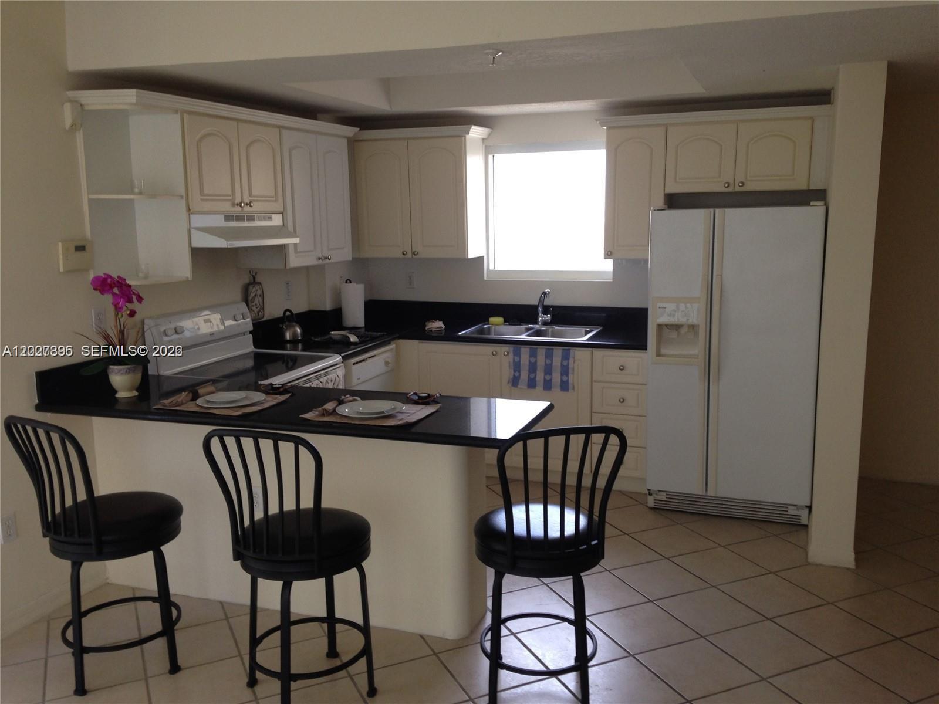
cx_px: 470
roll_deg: +1.3
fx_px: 895
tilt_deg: -10.4
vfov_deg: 42.9
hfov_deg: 55.4
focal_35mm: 33
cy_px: 352
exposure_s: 1/40
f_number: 2.4
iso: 64
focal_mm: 4.12
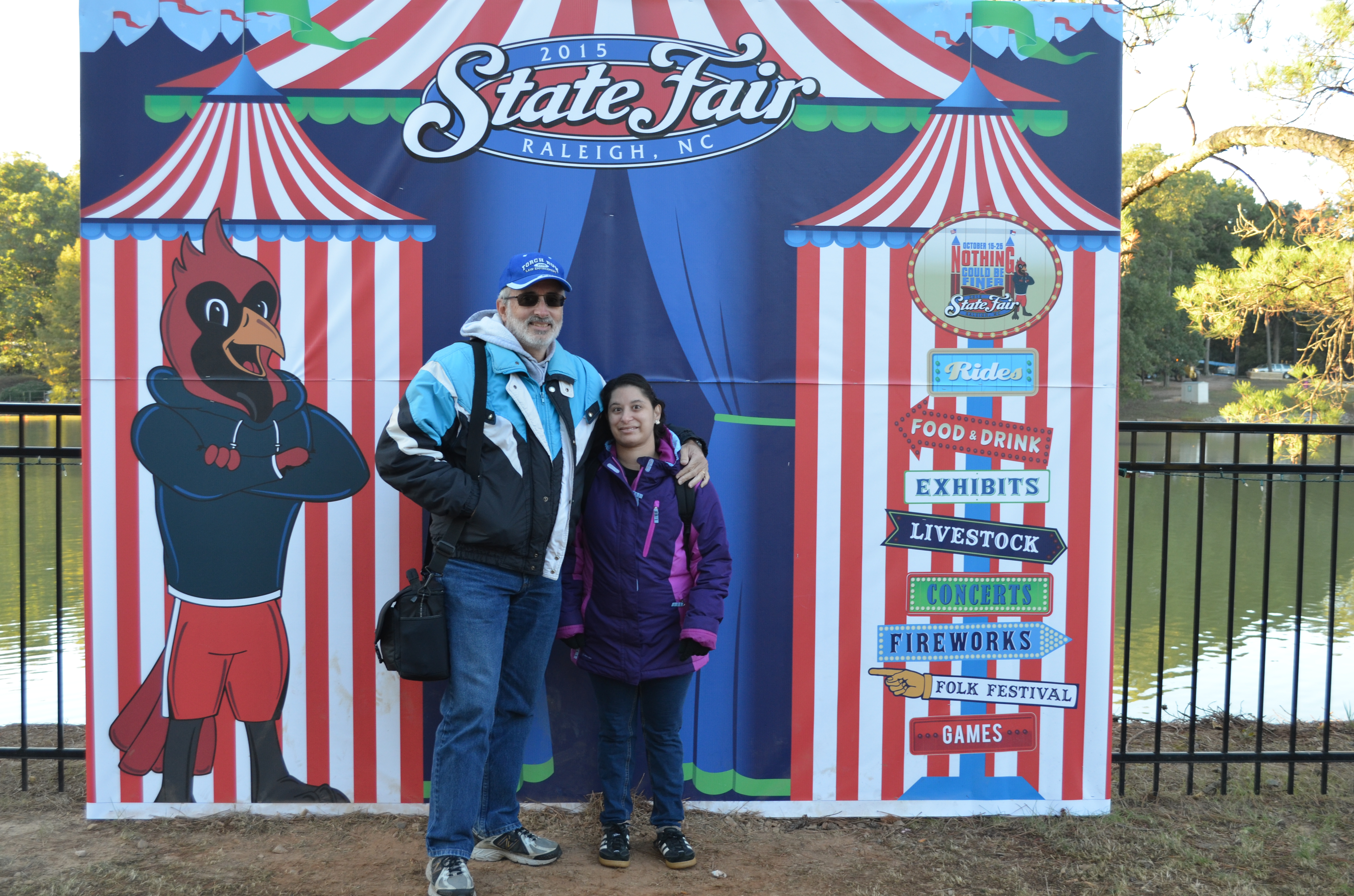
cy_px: 448
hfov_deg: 49.6
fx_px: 1464
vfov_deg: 34.1
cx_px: 677
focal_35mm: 39
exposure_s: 1/100
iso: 400
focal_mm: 26
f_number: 5.6
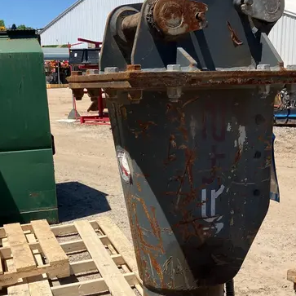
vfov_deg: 33.8
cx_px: 159
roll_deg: -1.6
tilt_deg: -13.2
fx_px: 484
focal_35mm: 50
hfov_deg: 34.0
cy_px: 190
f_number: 1.8
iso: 32
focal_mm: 3.99
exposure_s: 1/2315
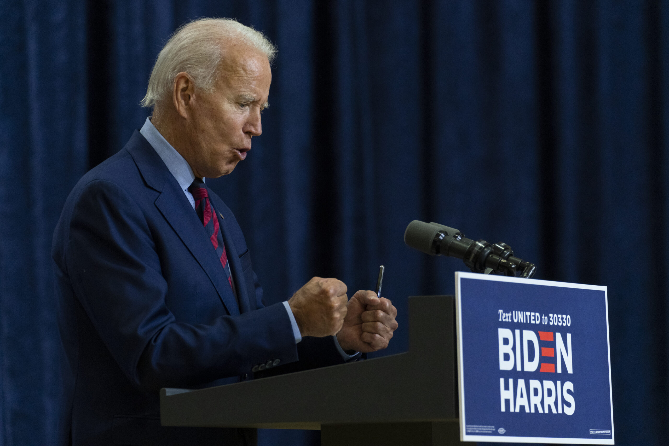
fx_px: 5426
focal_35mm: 292
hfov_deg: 7.1
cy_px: 223
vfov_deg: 4.7
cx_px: 334
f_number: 5.6
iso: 4000
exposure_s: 1/500
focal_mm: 292
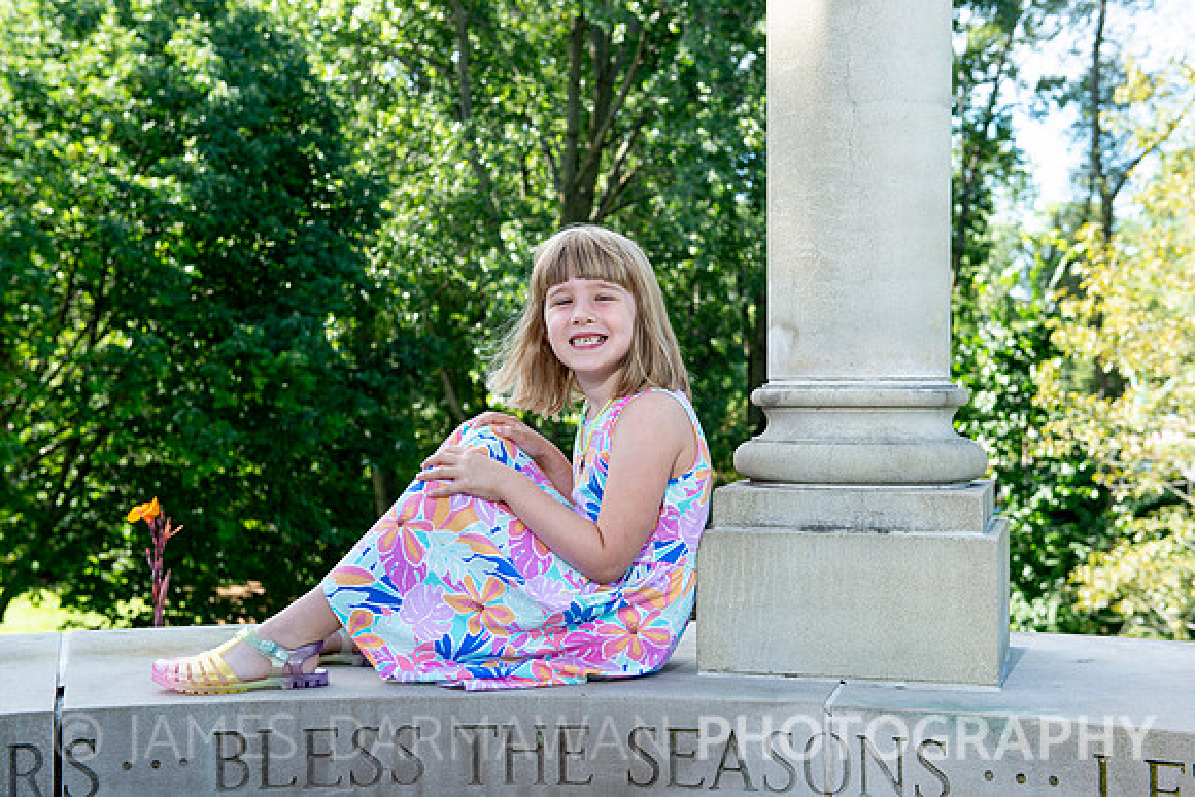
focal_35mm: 55
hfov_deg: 36.0
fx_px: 1841
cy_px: 396
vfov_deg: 24.4
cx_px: 598
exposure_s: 1/100
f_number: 6.3
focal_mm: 55
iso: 100
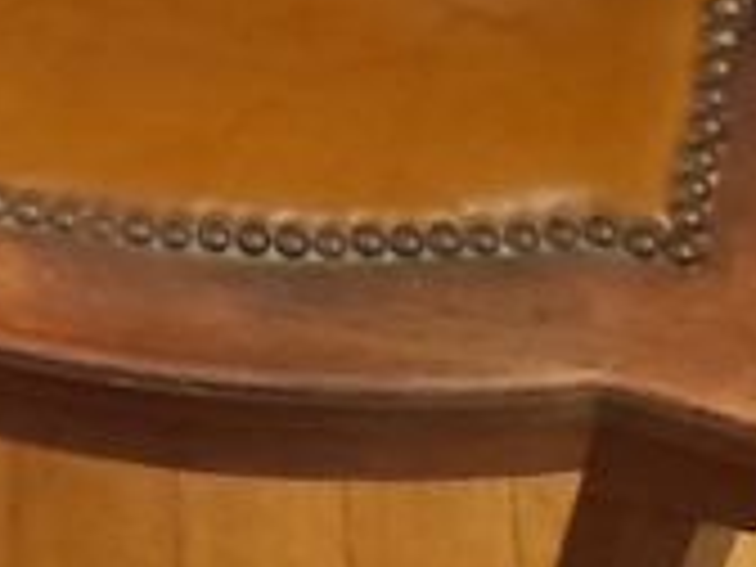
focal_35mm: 149
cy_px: -472
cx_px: -702
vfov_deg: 9.5
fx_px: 3254
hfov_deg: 12.0
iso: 640
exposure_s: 1/10
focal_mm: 4.6
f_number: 2
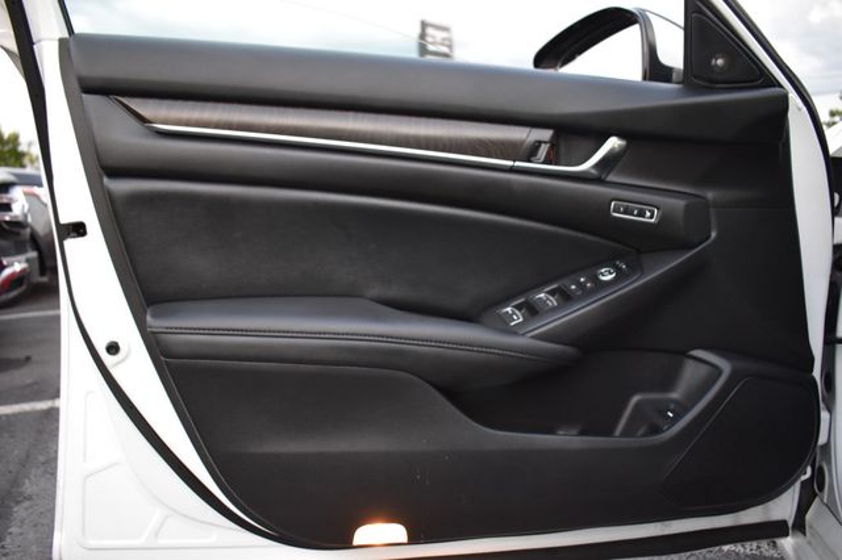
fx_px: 701
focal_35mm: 30
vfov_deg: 43.6
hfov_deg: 62.0
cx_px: 421
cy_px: 280
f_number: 3.8
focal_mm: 20
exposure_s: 1/10
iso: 1600
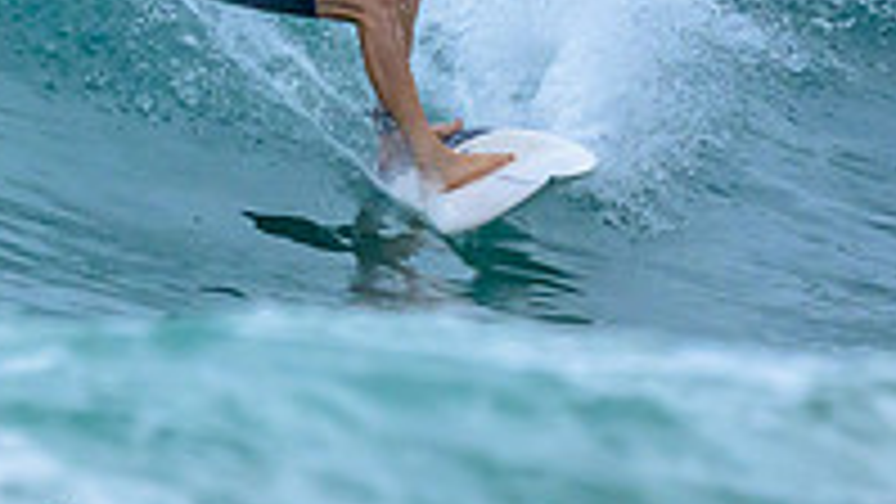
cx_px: -23
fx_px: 79530
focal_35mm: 3347
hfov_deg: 0.6
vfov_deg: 0.4
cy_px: -193
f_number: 6.3
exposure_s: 1/3200
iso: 1600
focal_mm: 800
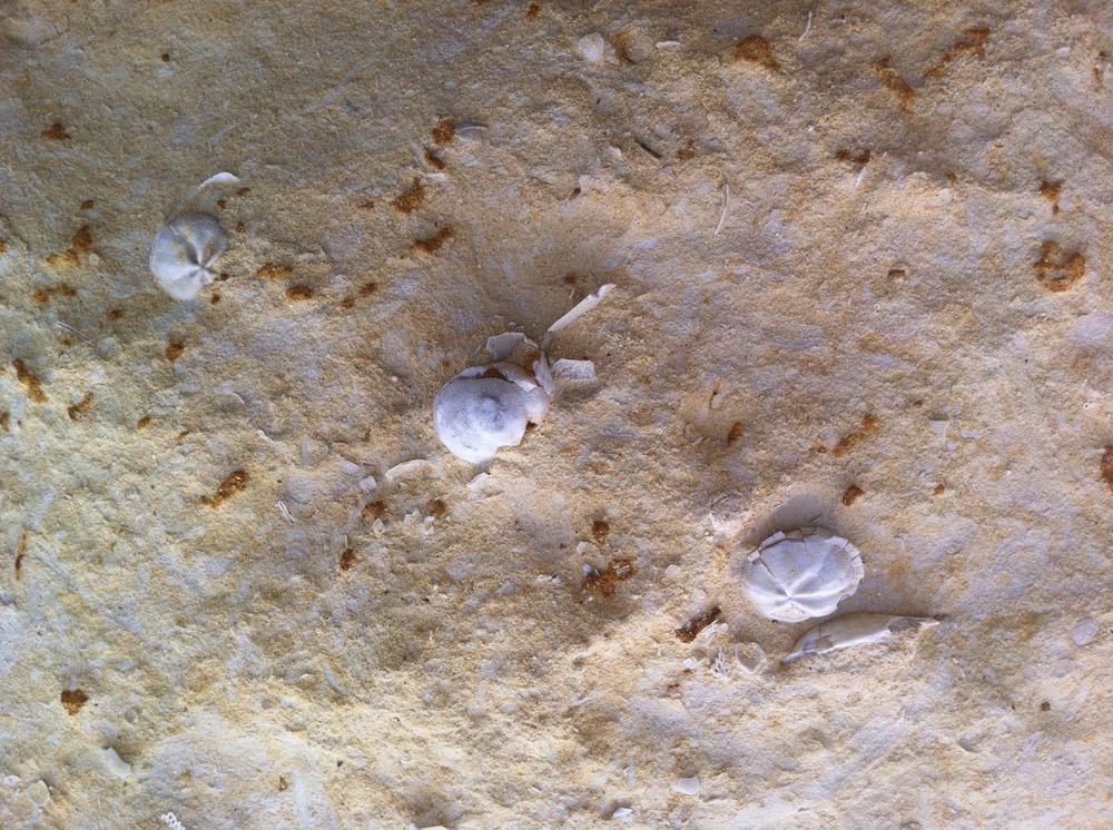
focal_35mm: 35
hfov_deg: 52.7
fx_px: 1123
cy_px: 415
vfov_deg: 40.6
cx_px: 556
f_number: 2.8
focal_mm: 3.85
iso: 80
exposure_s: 1/539
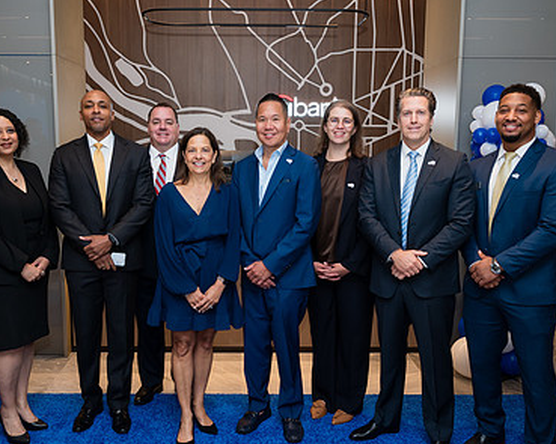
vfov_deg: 39.1
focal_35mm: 38
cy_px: 226
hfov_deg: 47.8
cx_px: 238
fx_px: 625
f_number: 4
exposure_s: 1/160
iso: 400
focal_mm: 25.5
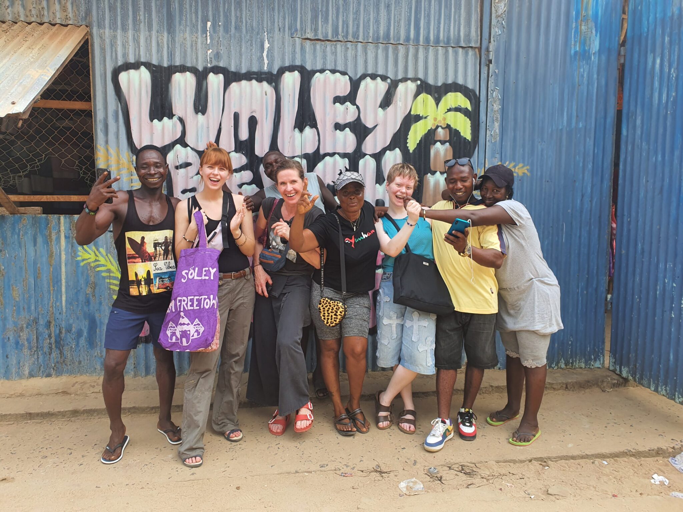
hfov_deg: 67.3
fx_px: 513
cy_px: 256
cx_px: 342
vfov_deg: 53.1
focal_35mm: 26
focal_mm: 4.3
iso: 50
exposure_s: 1/214
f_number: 2.4
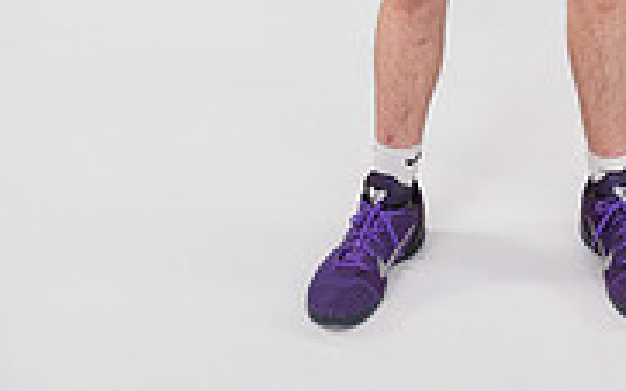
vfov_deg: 12.6
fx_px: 1565
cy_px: -384
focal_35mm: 92
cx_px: 508
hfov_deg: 22.3
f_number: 4.5
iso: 160
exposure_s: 1/250
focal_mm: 36.3
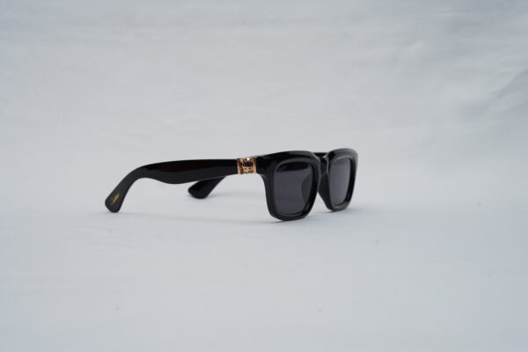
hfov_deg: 39.6
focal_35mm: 50
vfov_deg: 27.0
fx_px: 733
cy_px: 176
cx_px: 264
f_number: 9
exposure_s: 1/160
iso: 100
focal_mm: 50
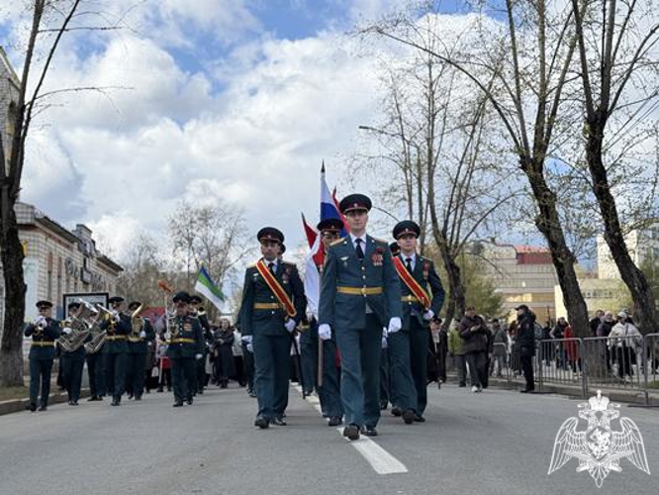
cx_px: 330
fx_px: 914
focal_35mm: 48
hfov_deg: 39.6
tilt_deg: +8.4
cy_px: 248
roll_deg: +0.8
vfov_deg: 30.3
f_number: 1.78
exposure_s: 1/6536
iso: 80
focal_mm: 6.76
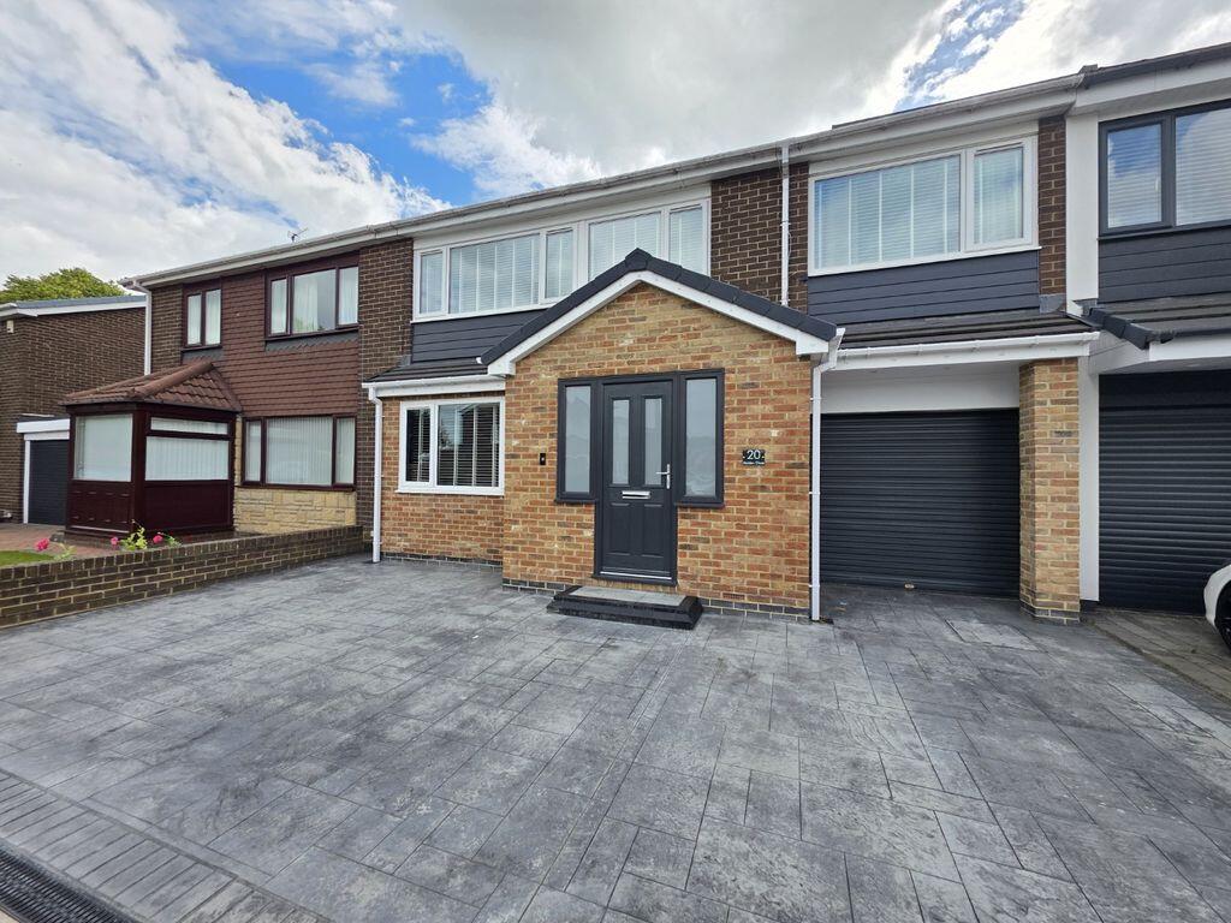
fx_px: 462
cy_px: 462
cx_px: 616
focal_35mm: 13
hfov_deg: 106.2
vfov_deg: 89.9
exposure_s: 1/1410
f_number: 1.9
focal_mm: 2.2
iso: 40
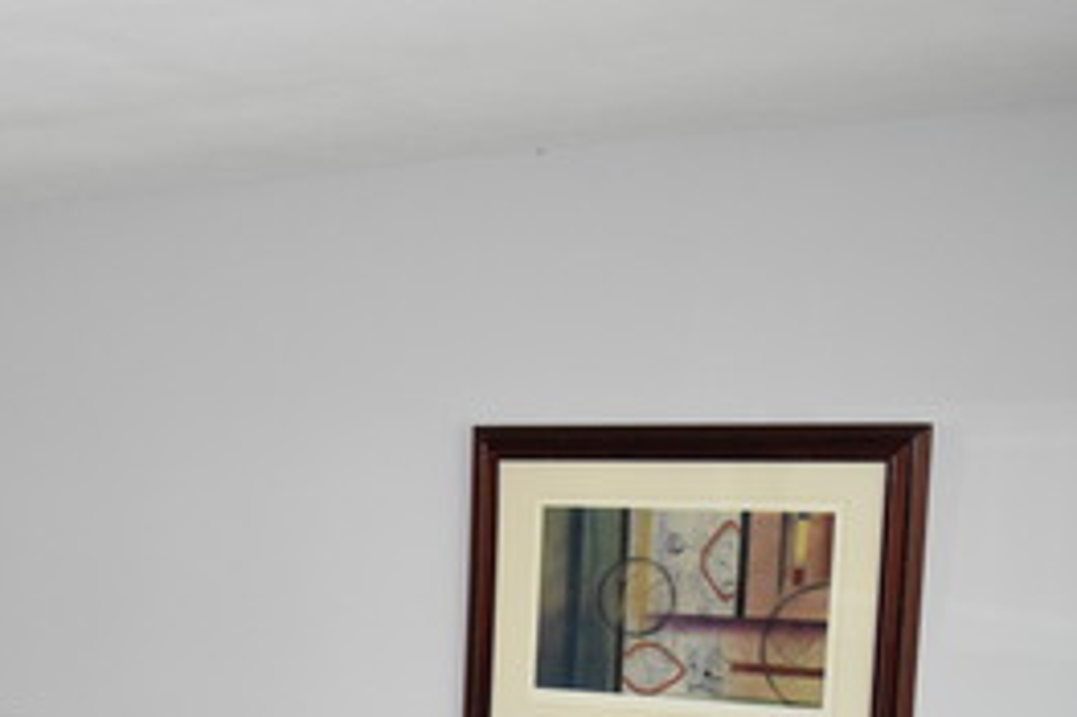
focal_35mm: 73
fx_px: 2182
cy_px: 846
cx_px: -217
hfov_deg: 25.0
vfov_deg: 17.8
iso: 1800
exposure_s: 1/60
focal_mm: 20
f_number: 3.5
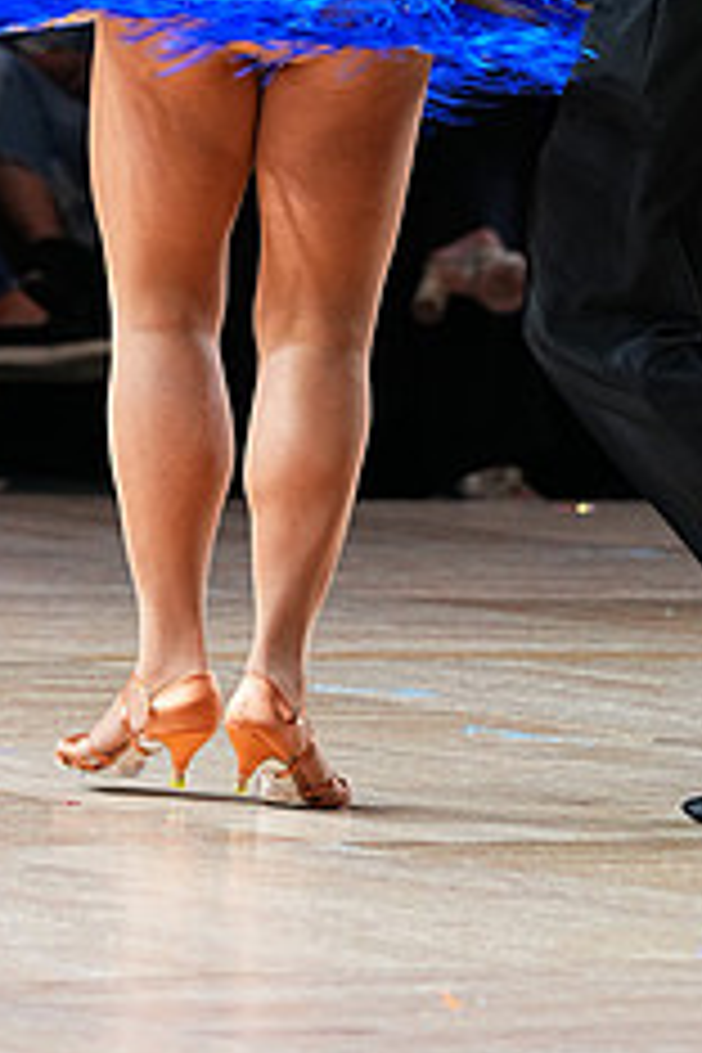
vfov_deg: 5.1
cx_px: 349
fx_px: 11728
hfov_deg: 3.4
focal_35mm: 401
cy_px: -220
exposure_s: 1/400
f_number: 4
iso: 1600
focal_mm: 162
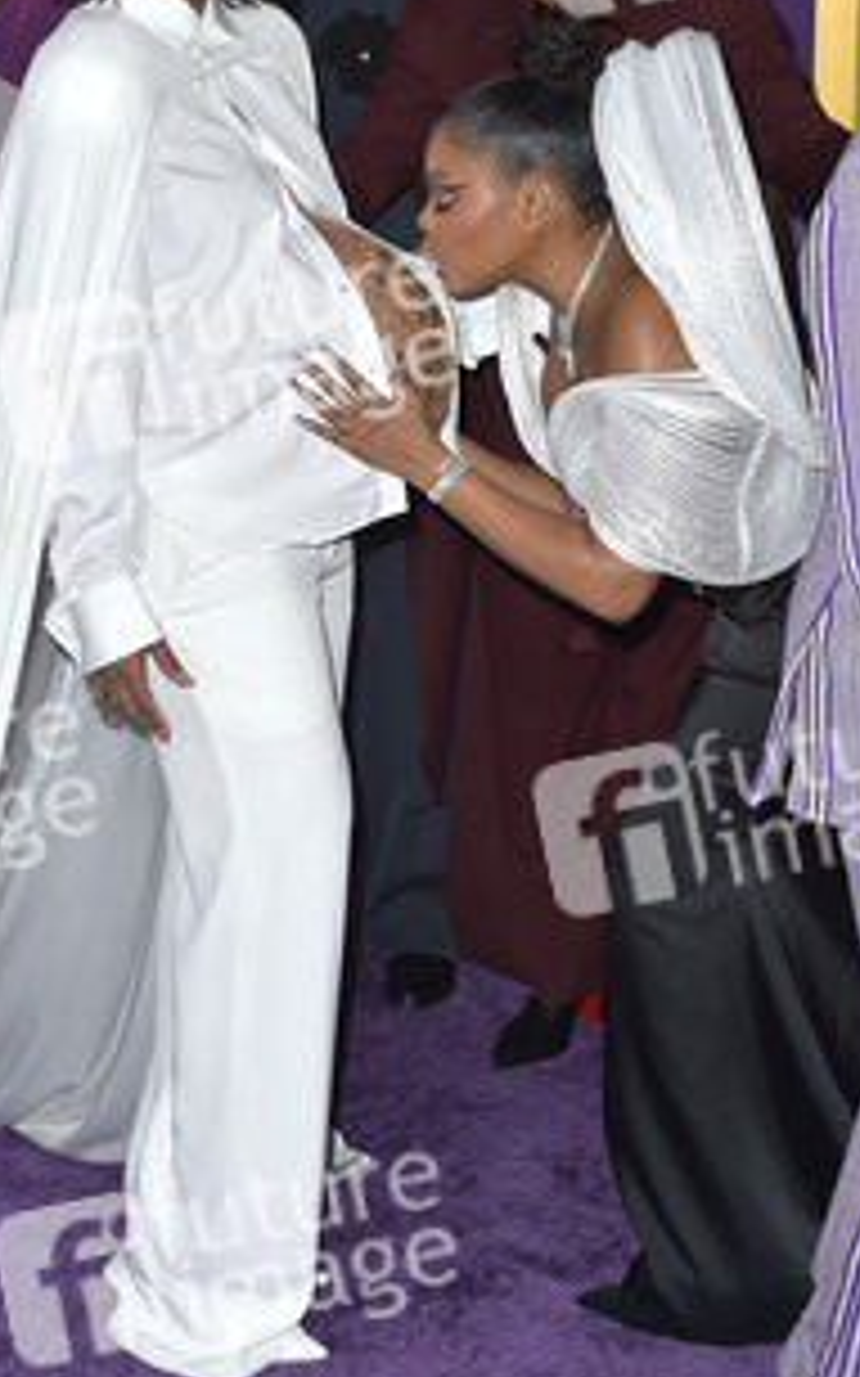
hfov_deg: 21.6
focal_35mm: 60
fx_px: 2252
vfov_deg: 34.0
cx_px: 358
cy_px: 585
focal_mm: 45
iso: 320
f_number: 6.3
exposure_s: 1/250
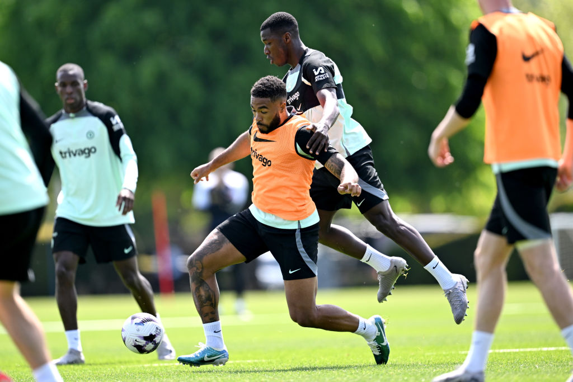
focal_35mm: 400
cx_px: 286
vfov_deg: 3.4
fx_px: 6367
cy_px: 191
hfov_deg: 5.2
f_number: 2.8
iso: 400
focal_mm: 400
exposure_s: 1/2500
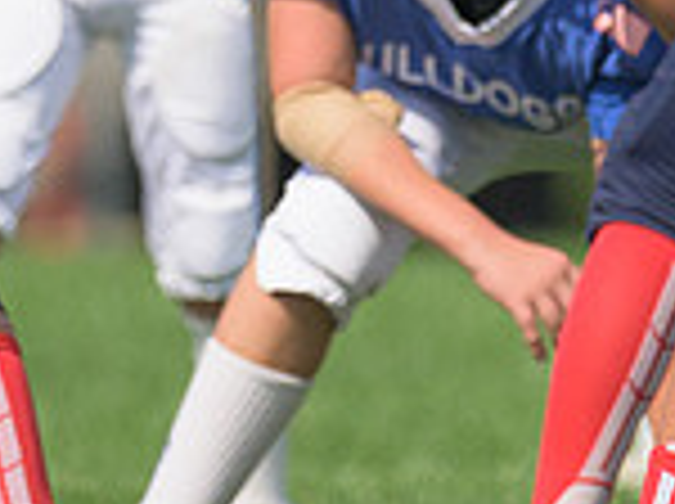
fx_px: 70826
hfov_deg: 0.5
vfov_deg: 0.4
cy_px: -192
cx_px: 815
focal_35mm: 3638
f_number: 4
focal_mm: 500
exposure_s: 1/8000
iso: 500
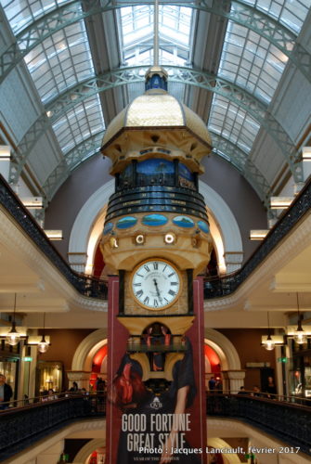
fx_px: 523
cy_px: 232
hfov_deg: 33.1
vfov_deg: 47.9
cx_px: 156
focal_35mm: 40
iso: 800
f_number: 3.8
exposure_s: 1/25
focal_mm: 27
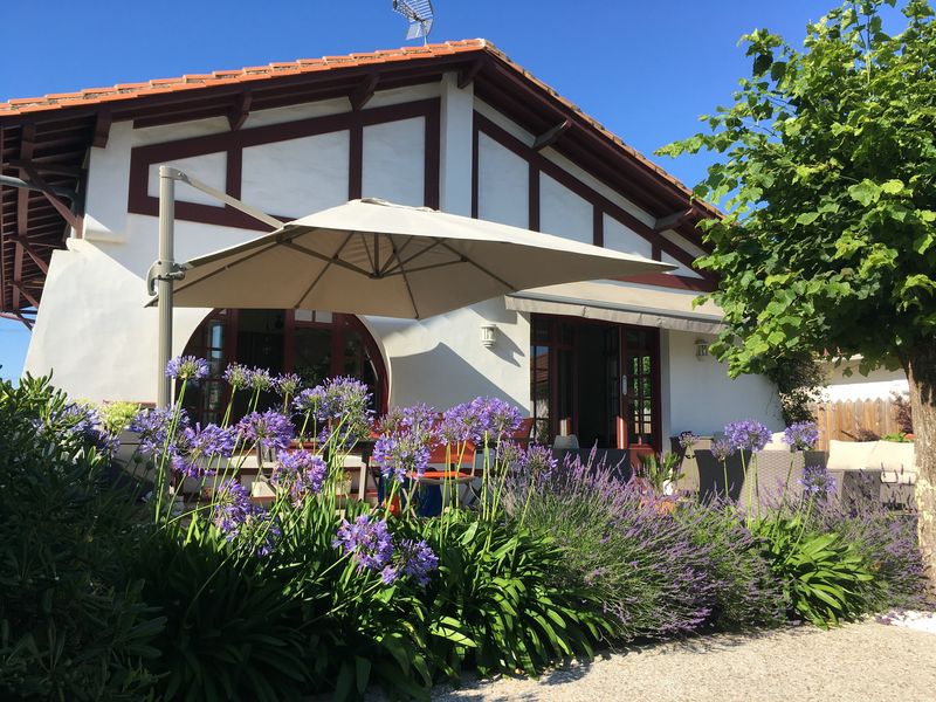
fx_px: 784
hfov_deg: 61.7
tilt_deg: +6.3
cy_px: 351
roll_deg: -0.7
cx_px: 468
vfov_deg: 48.2
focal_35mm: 29
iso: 25
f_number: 2.2
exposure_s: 1/1068
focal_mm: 4.15
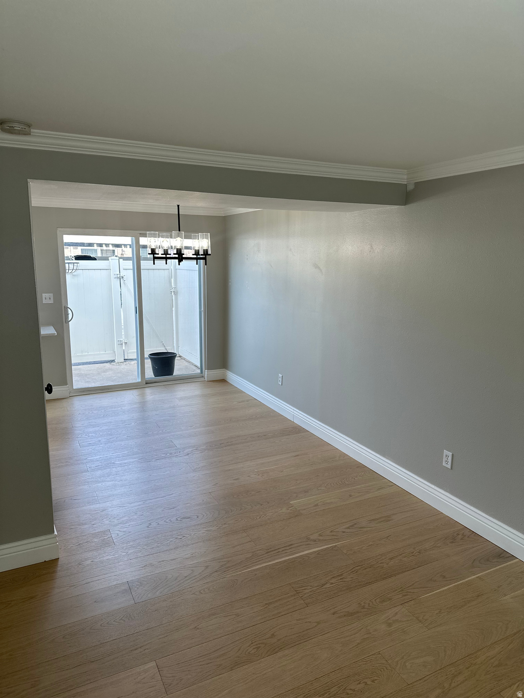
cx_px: 262
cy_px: 349
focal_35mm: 24
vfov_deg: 71.6
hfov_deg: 56.8
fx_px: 484
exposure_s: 1/228
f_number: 1.78
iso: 80
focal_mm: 6.86
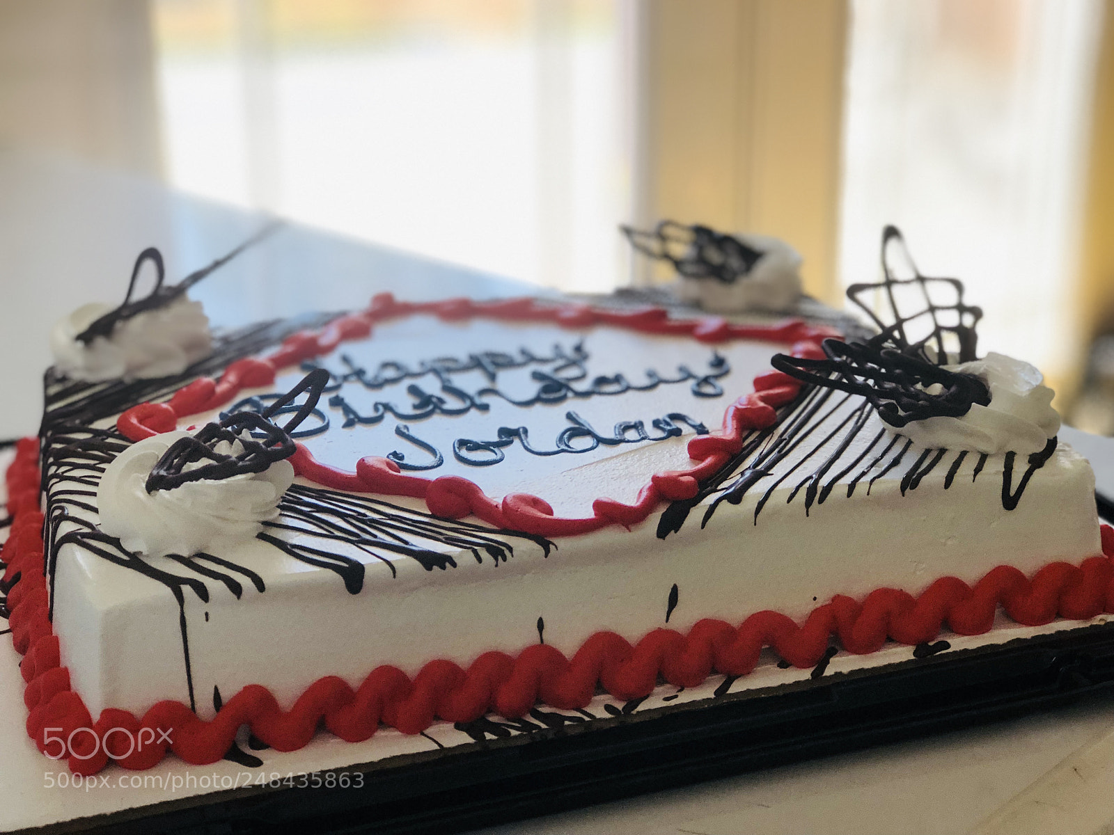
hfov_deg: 33.8
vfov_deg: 25.7
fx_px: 1834
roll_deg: +0.3
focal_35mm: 57
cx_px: 557
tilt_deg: -19.9
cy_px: 418
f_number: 2.8
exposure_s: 1/60
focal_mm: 6.6
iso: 32
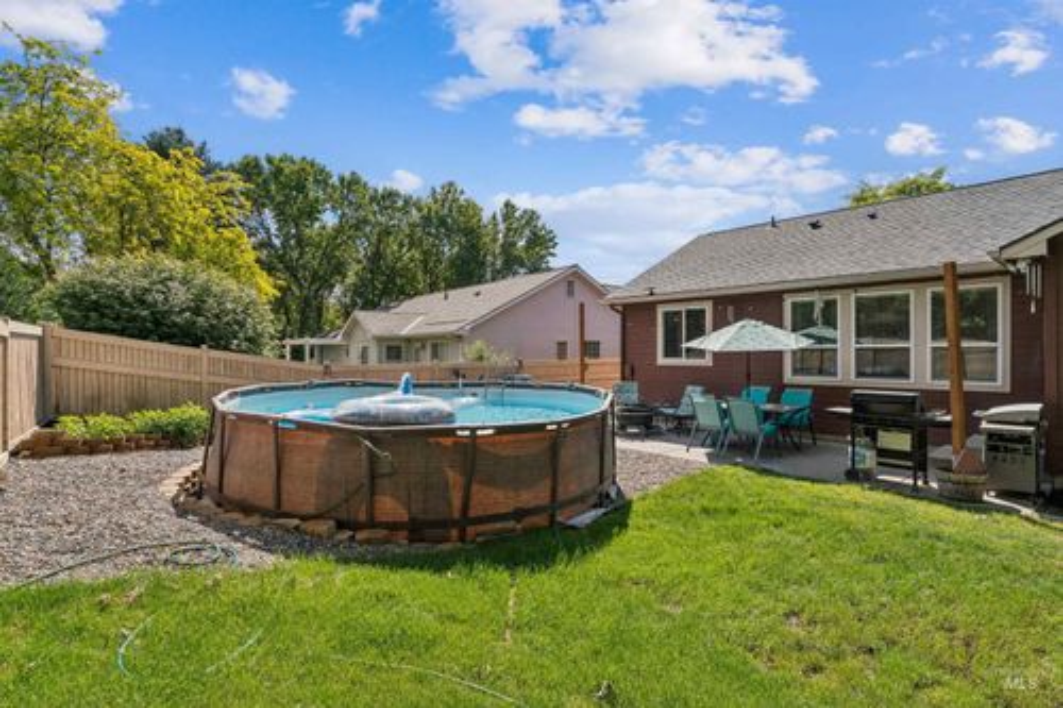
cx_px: 532
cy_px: 354
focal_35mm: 18
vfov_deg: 67.1
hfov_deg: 89.7
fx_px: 534
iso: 400
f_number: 13
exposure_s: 1/250
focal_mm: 18.1
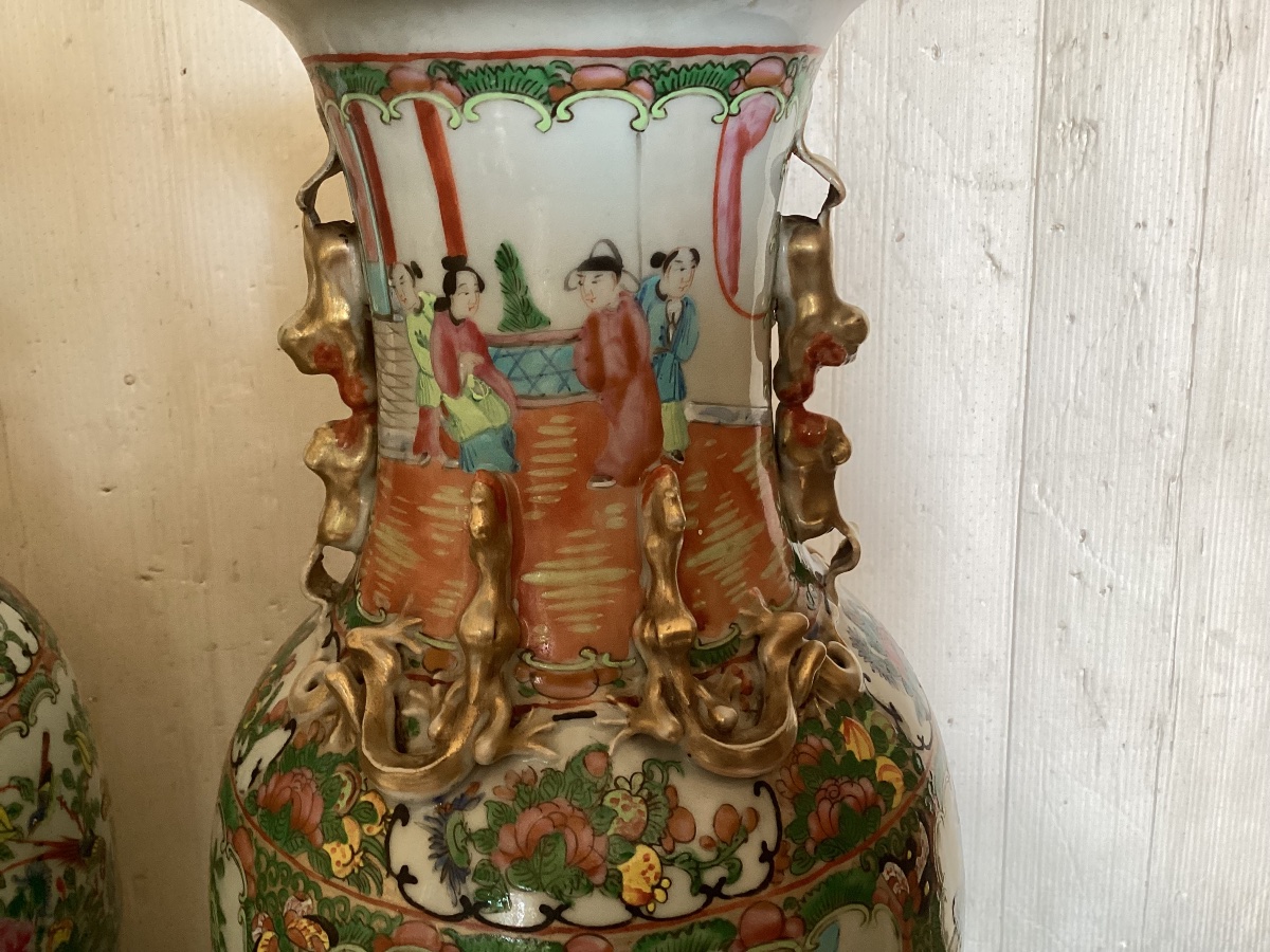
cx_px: 635
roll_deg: -2.4
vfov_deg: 45.4
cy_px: 476
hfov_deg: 58.4
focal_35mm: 31
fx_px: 1137
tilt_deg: -19.6
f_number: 2.4
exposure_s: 1/60
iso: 160
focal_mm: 3.3
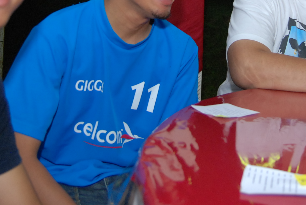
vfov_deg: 18.9
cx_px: 202
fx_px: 588
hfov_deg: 29.0
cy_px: -27
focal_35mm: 69
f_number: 2.8
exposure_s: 1/60
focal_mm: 20
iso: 500
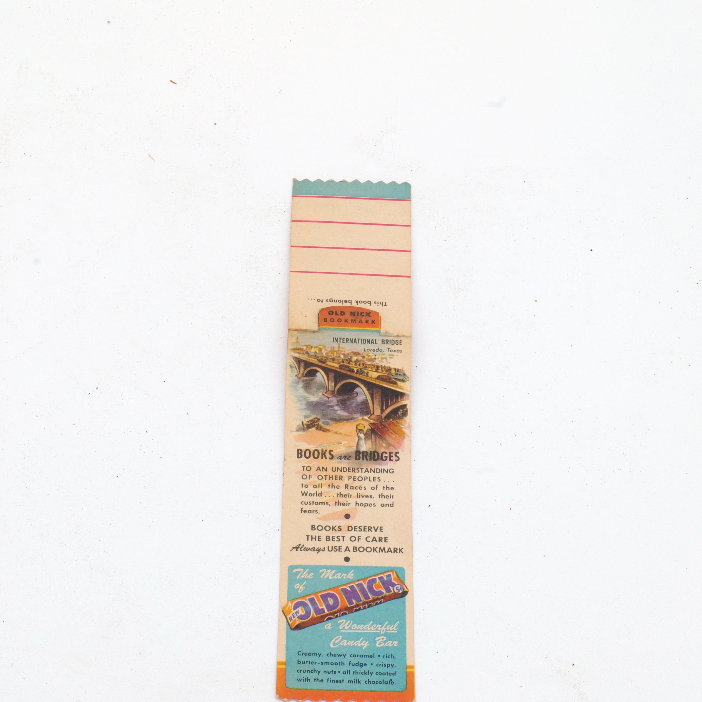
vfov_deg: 23.0
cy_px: 399
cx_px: 325
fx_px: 1721
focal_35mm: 75
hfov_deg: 23.1
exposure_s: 1/80
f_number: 22
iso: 2000
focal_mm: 50
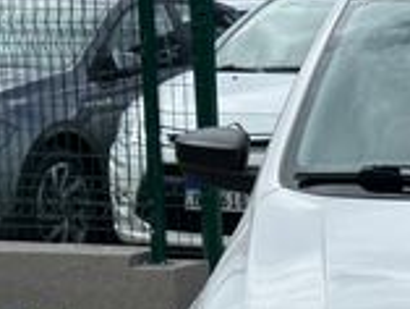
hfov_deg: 13.1
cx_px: 569
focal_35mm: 144
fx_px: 1707
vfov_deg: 10.2
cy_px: 367
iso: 64
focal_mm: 6.86
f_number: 1.78
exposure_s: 1/3876
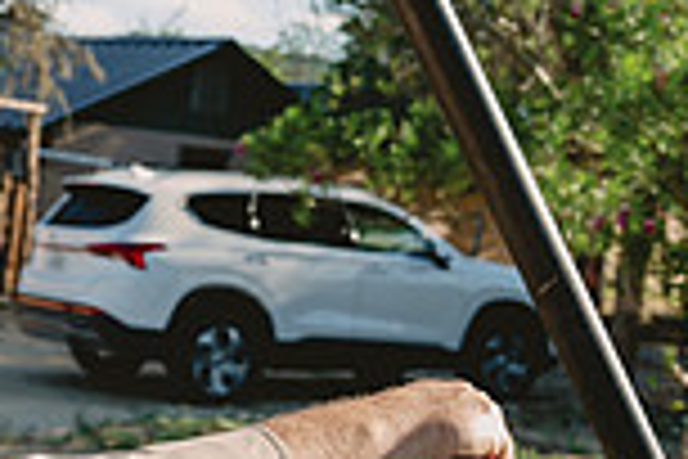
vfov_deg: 15.0
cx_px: 216
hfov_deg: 22.3
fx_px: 1739
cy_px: 346
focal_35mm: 91
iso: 64
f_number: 4.5
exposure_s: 1/250
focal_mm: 24
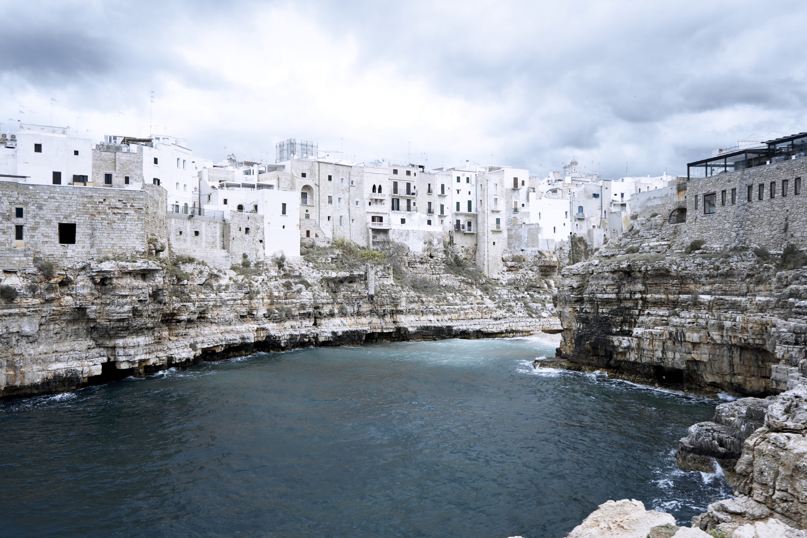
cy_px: 269
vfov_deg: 46.4
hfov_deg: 65.5
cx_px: 404
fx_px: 628
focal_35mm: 28
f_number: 3.5
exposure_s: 1/500
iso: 100
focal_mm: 28
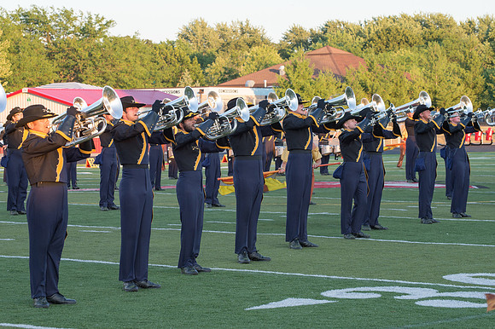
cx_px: 232
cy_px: 140
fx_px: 1637
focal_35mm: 119
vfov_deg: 11.5
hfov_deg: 17.2
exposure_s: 1/200
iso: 640
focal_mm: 100
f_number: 9
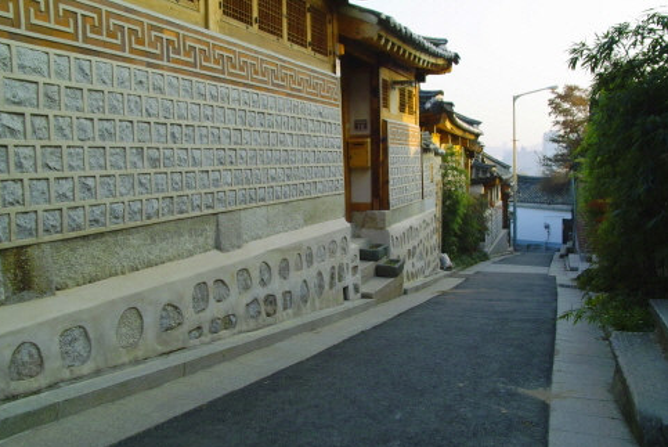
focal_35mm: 30
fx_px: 557
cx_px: 325
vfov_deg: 43.7
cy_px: 220
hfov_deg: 61.9
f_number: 5
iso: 100
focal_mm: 17
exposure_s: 1/100
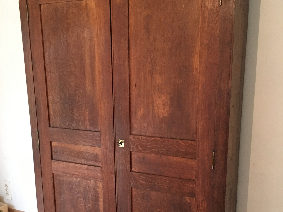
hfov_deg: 47.9
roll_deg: +1.3
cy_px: 134
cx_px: 142
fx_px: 319
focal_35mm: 39
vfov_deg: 36.6
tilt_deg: -11.9
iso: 200
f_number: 2.2
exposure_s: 1/20
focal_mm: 4.15
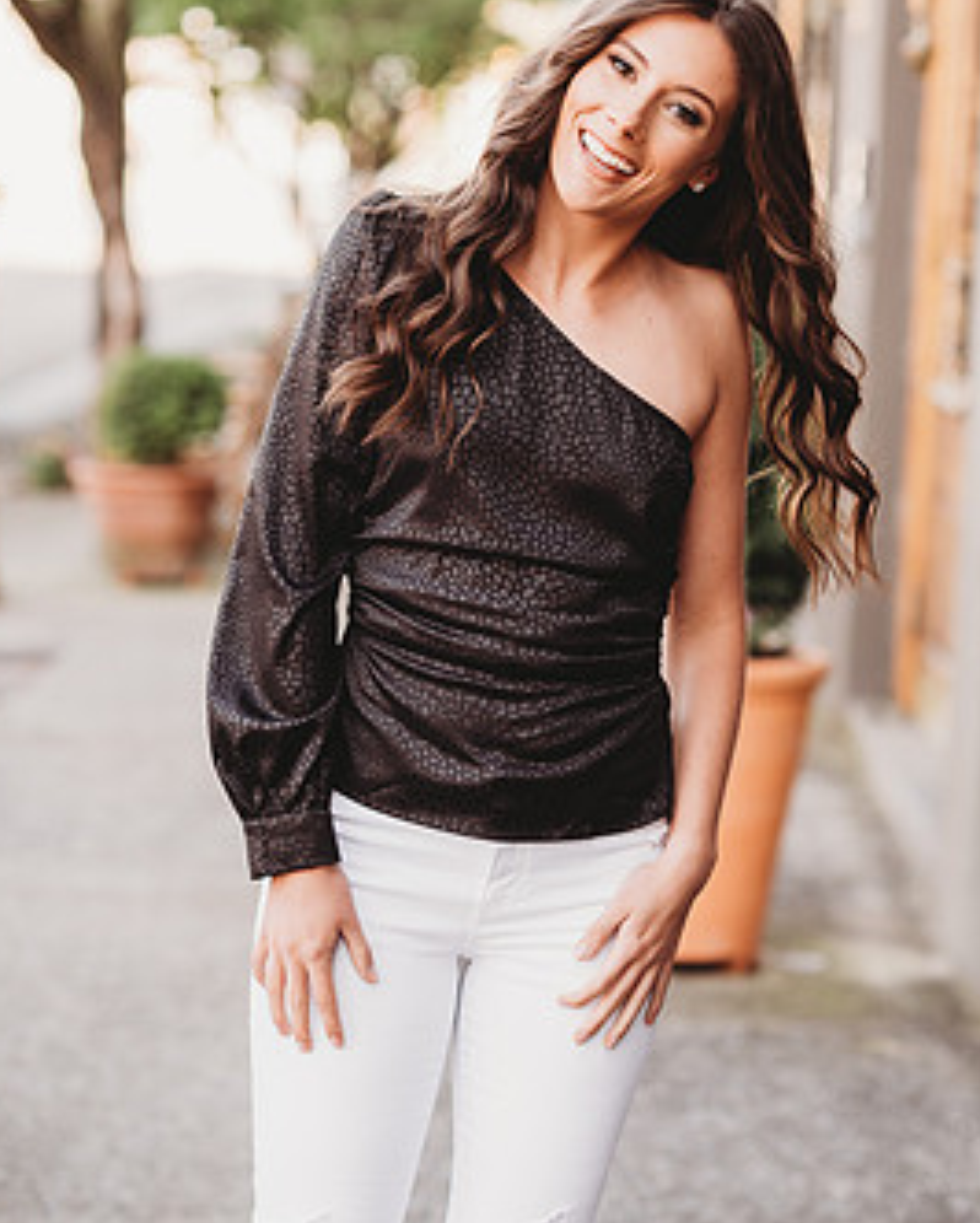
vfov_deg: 17.8
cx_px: 531
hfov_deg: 14.3
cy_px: 586
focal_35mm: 108
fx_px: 3912
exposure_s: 1/250
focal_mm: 85
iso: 200
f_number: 2.5
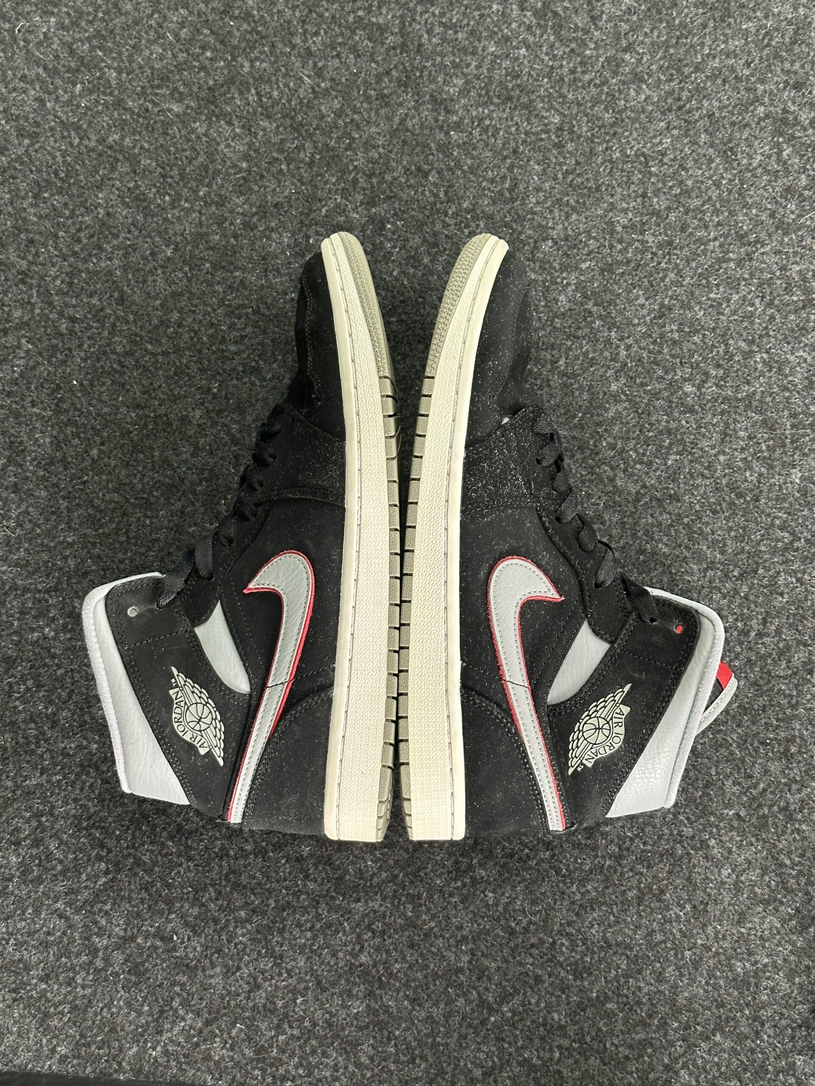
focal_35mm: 48
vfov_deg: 39.7
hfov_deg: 30.3
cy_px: 543
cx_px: 408
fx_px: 1507
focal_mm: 6.86
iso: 250
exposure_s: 1/53
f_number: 1.78
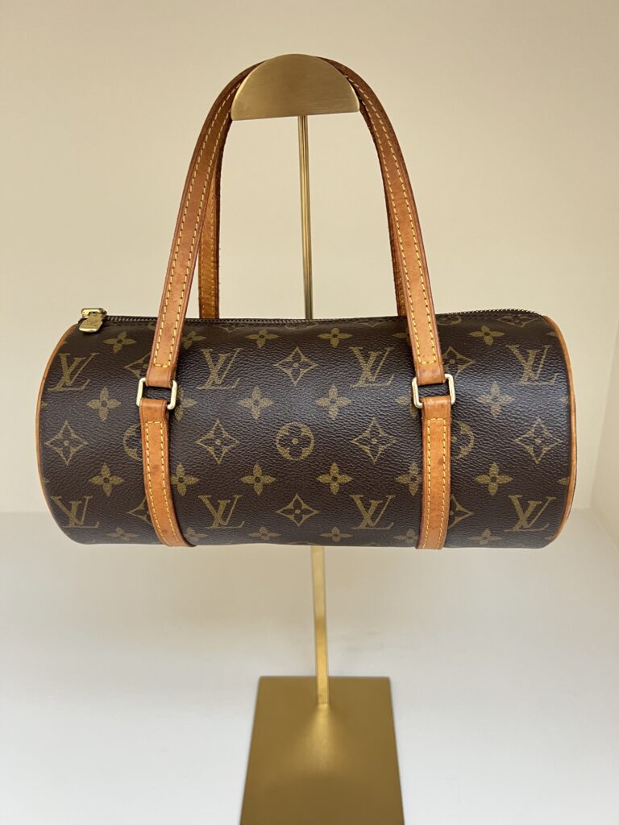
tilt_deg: -23.1
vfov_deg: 67.3
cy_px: 412
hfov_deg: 53.1
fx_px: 620
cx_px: 310
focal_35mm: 26
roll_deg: +1.8
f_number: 1.5
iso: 400
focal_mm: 5.7
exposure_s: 1/60
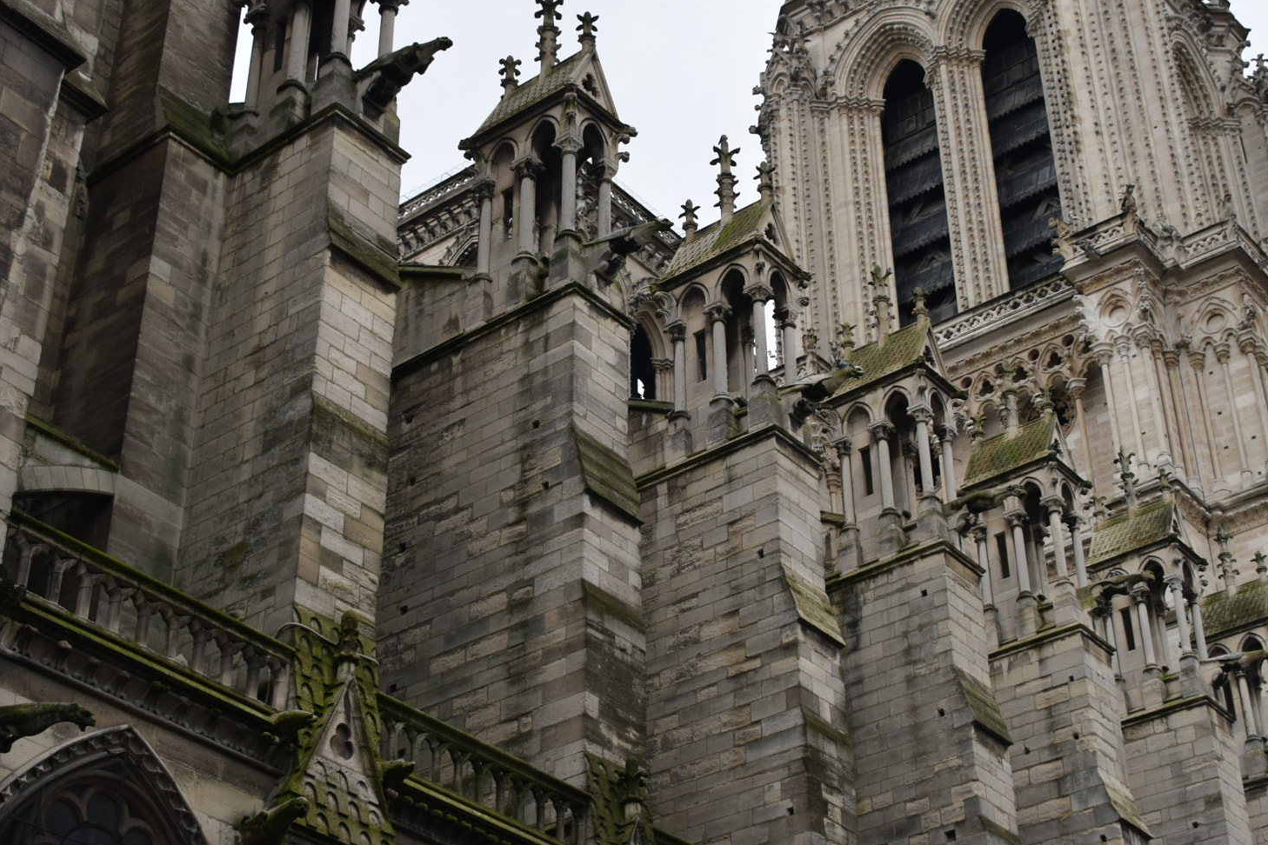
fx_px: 2078
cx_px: 667
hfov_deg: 33.9
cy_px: 324
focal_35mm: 59
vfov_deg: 22.9
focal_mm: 28
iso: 400
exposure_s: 1/125
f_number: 6.3
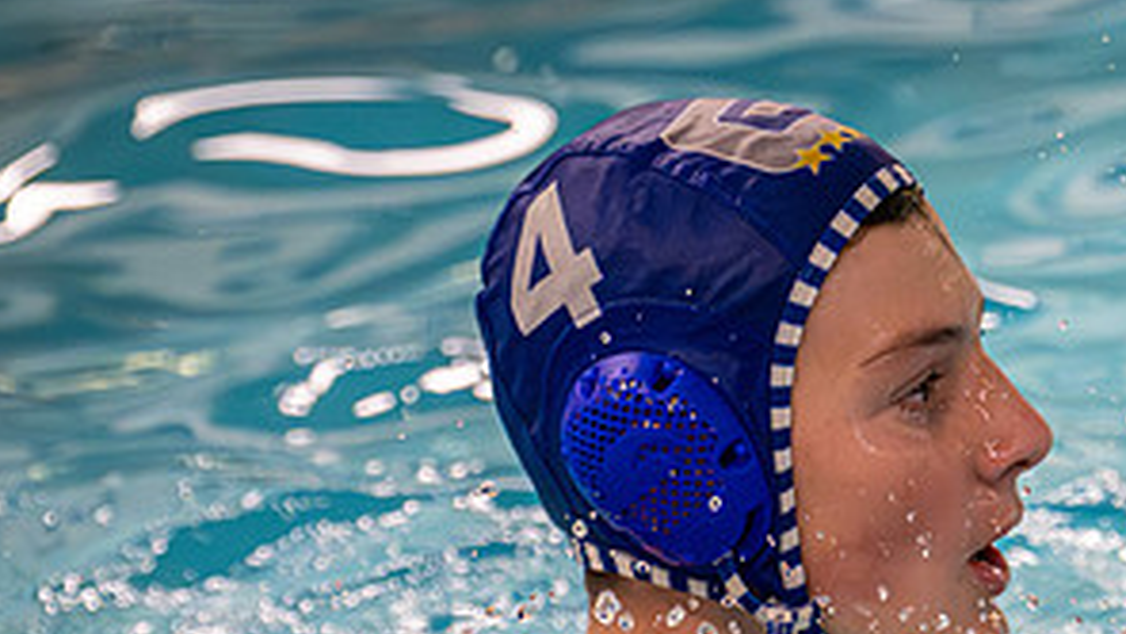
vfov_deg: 2.3
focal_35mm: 536
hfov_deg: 4.0
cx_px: 627
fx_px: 16005
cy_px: 547
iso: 10000
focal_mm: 170
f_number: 4
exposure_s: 1/1000
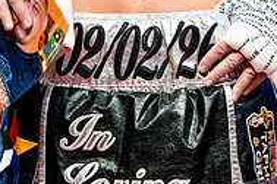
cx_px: 189
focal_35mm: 460
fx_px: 3539
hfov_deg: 4.5
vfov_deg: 3.0
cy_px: 218
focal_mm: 150
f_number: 2.8
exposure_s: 1/1000
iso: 4000
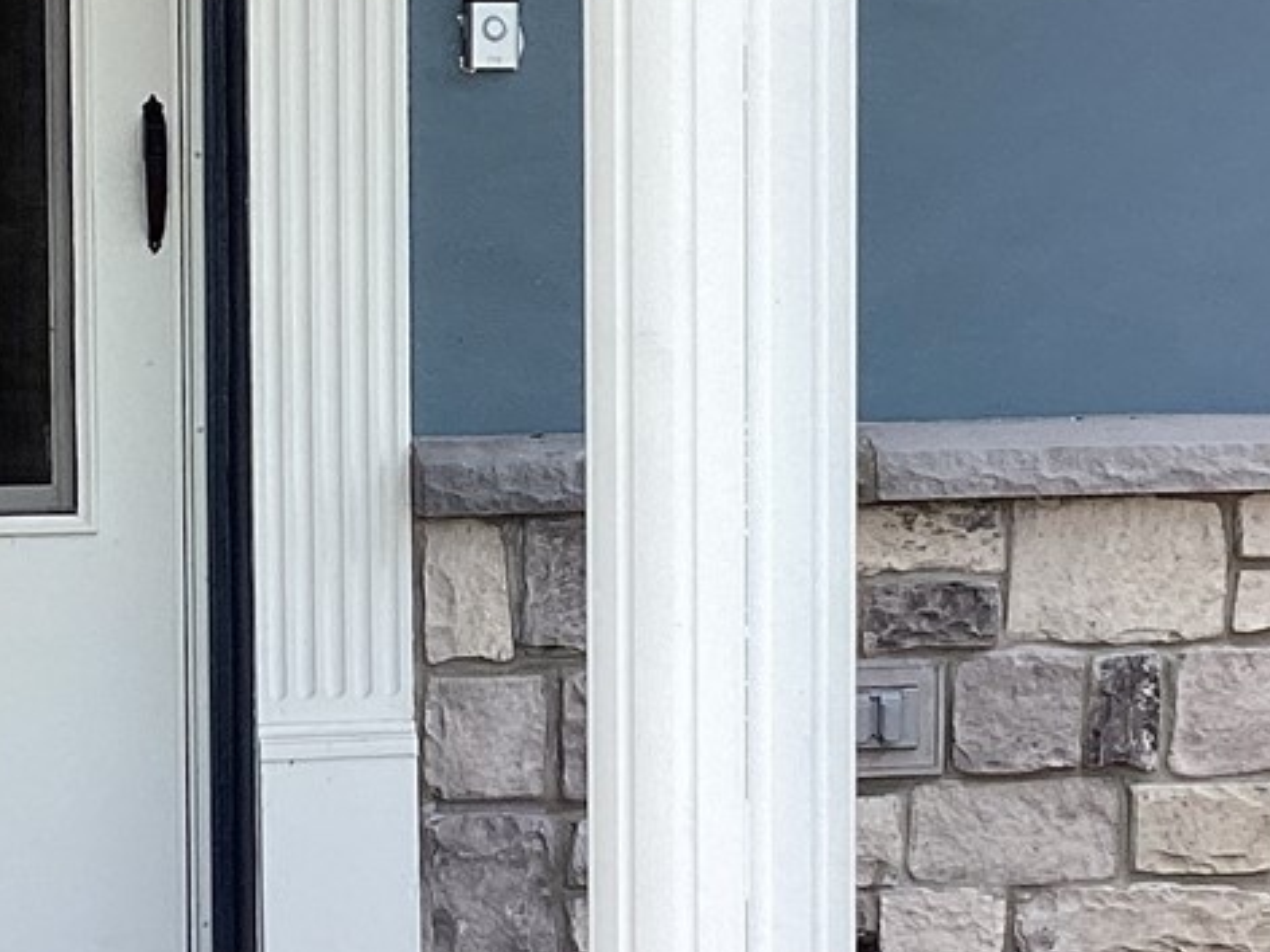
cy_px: 411
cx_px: 441
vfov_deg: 14.1
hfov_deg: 18.7
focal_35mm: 105
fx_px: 3852
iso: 25
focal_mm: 3.3
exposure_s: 1/471
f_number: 2.4
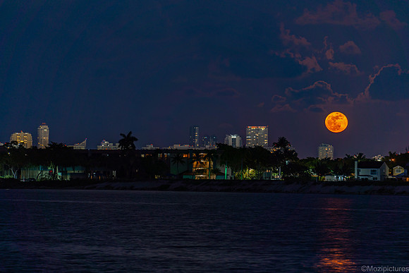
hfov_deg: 10.3
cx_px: 204
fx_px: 2273
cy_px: 136
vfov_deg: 6.9
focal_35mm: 200
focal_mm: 200
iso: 100
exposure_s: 1/1.25
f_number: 2.8
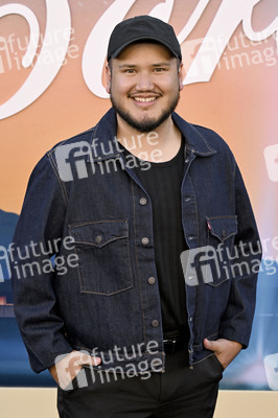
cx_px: 139
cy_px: 209
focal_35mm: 83
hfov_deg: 16.4
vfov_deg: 24.5
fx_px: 963
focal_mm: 83
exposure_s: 1/320
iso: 500
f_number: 7.1
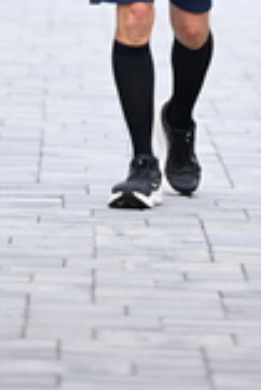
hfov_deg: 2.6
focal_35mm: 525
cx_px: 168
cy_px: -204
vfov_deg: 3.9
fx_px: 5696
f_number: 2.8
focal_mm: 150
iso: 640
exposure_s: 1/1250
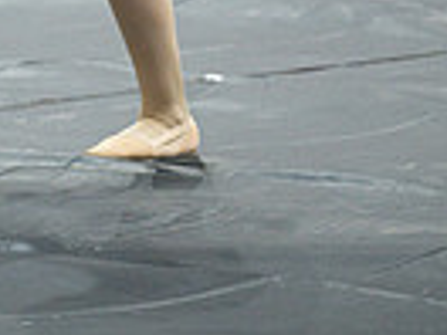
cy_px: -413
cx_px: -17
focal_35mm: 491
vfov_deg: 3.0
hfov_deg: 4.0
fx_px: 6340
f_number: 4
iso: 5600
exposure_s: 1/500
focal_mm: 150
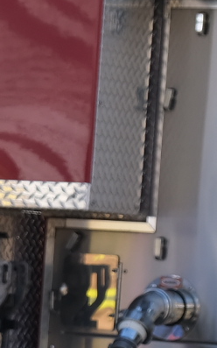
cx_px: -378
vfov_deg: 7.1
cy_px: 423
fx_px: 2764
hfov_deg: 4.4
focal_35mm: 292
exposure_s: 1/550
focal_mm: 42.5
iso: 320
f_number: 5.6
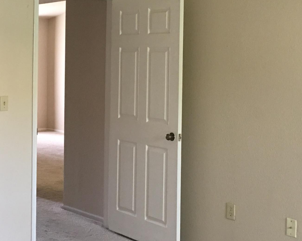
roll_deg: -1.3
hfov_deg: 28.3
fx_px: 581
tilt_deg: +0.2
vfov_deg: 23.3
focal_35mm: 65
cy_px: 67
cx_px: 48
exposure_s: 1/10
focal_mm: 4.15
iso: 80
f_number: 2.2
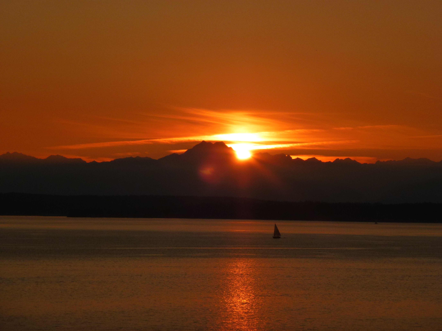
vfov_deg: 8.8
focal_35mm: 168
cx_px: 221
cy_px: 166
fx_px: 2145
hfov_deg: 11.8
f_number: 5.4
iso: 160
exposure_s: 1/1300
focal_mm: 30.1
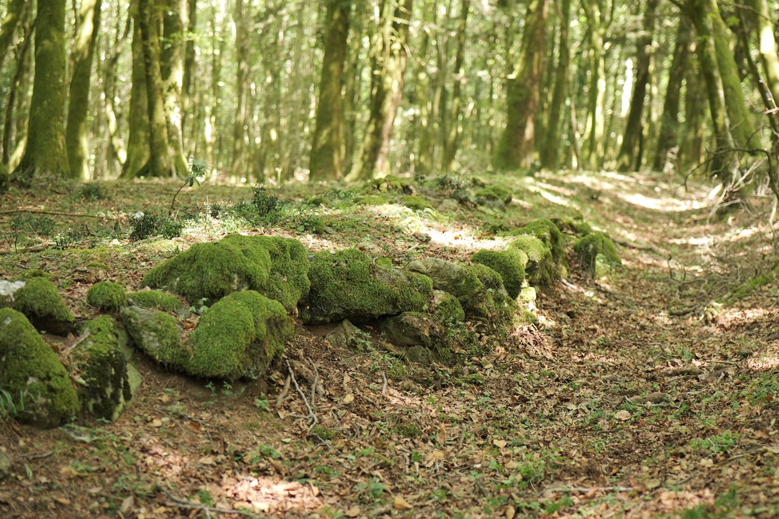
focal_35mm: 60
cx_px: 426
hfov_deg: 33.4
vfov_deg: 22.6
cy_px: 242
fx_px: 1298
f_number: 2.2
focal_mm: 50
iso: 800
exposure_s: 1/100
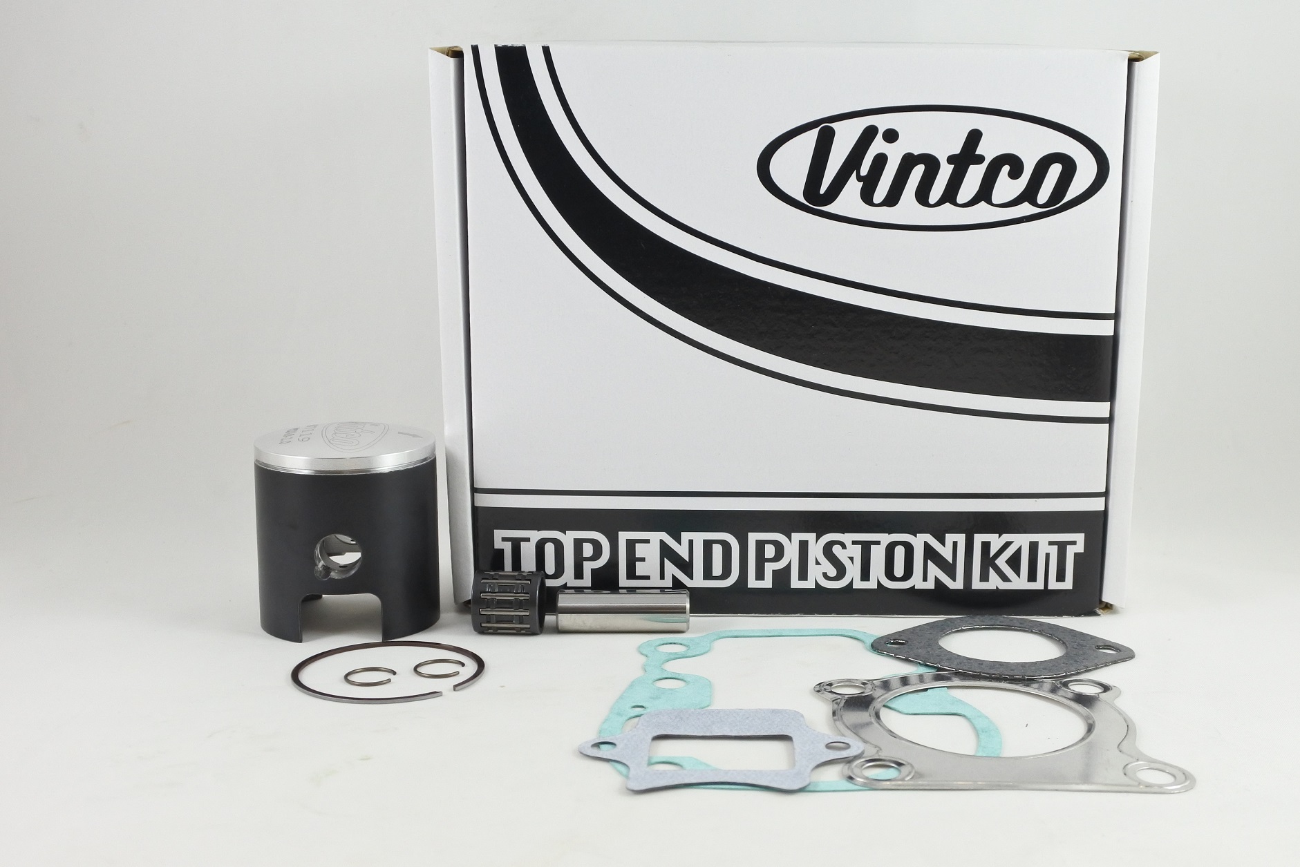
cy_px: 434
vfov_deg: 36.0
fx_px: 1336
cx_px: 650
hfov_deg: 51.9
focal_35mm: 37
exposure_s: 1/125
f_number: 4
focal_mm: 14
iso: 500
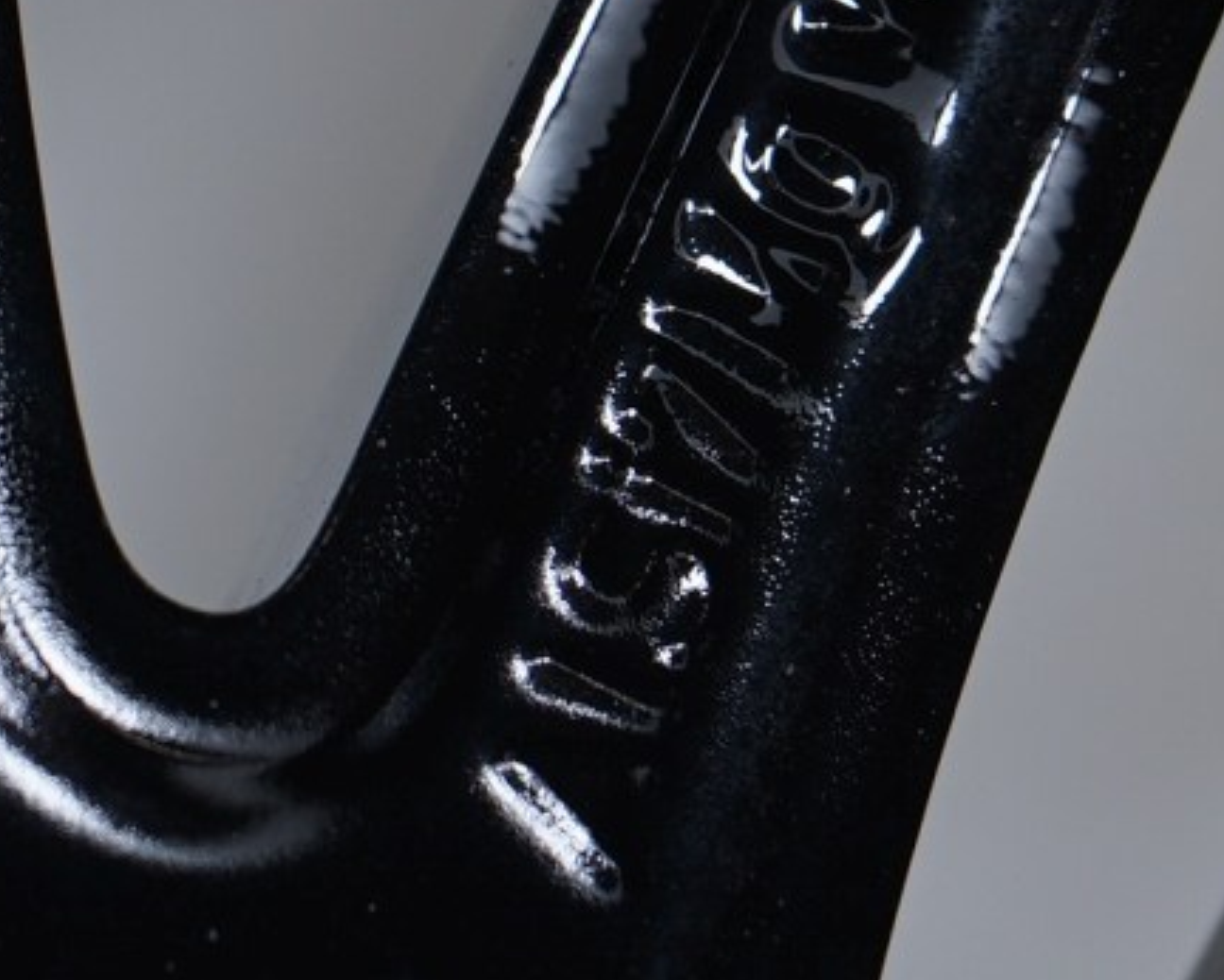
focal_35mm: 229
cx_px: 187
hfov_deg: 8.4
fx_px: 8299
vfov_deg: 6.7
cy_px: -452
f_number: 7.1
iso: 250
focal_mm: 55
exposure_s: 1/125
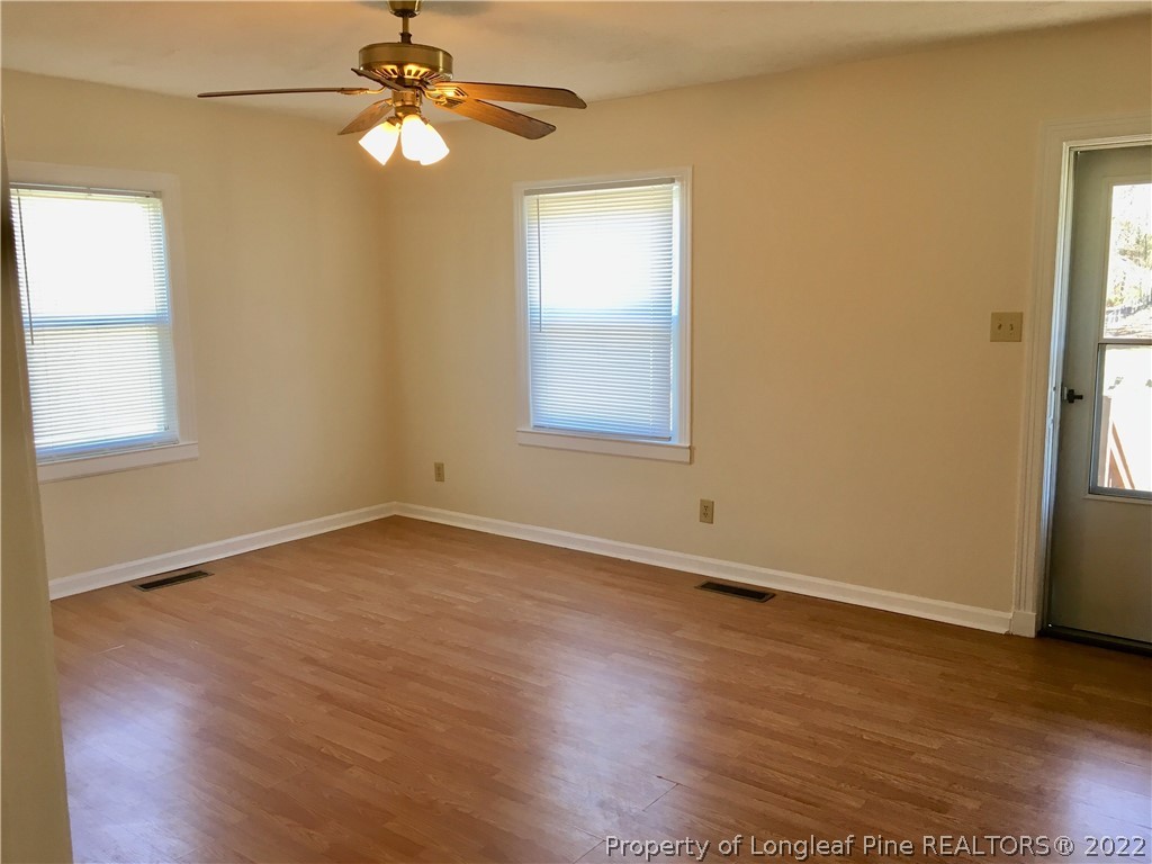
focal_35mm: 29
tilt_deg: -9.1
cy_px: 432
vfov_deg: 48.2
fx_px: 965
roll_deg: +1.9
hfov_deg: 61.7
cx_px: 576
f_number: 2.2
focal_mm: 4.15
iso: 25
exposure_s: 1/40
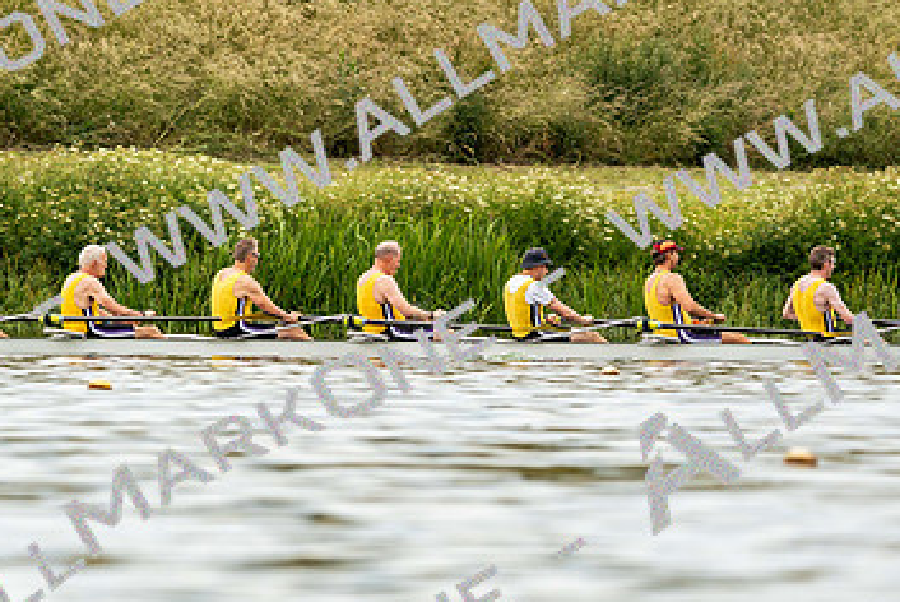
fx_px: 13886
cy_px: 292
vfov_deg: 2.5
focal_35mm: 555
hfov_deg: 3.7
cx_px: 421
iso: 400
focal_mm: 338
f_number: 6.3
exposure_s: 1/2000
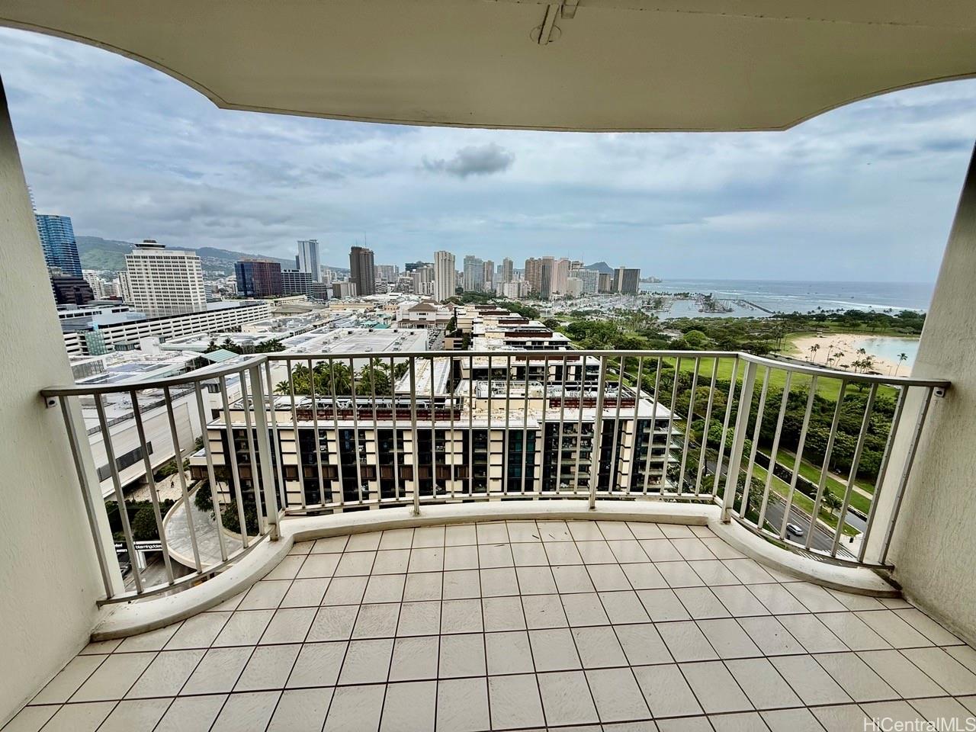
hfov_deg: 102.1
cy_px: 366
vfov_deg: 85.7
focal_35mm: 14
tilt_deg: -13.6
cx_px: 488
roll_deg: -1.5
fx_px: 395
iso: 50
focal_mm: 2.22
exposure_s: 1/2237
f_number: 2.2
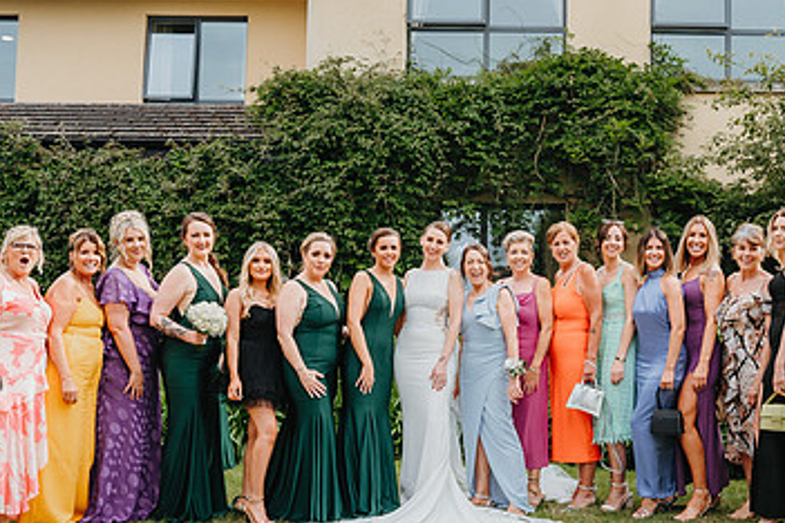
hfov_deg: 41.6
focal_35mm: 47
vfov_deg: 28.6
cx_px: 492
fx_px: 1025
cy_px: 255
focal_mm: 24
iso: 200
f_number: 2.8
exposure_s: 1/640
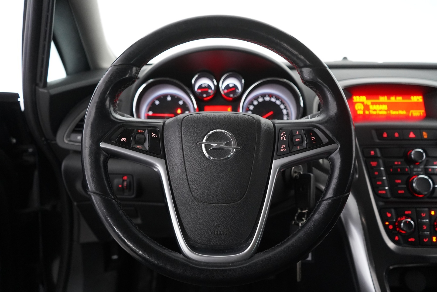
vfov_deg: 45.0
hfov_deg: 63.7
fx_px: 352
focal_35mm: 29
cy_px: 146
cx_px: 218
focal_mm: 29
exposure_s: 1/60
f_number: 3.5
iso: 6400
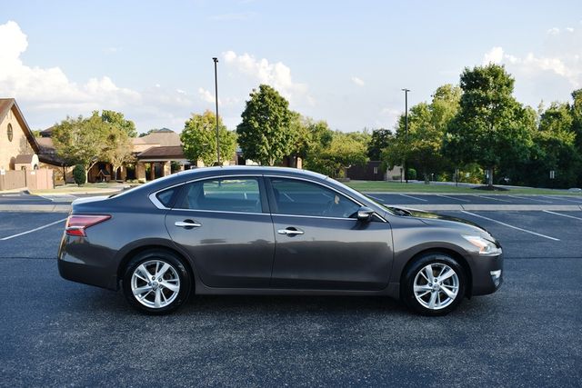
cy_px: 194
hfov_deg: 57.2
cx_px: 291
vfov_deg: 40.0
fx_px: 534
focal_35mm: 33
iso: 200
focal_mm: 22
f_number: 6.3
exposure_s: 1/250
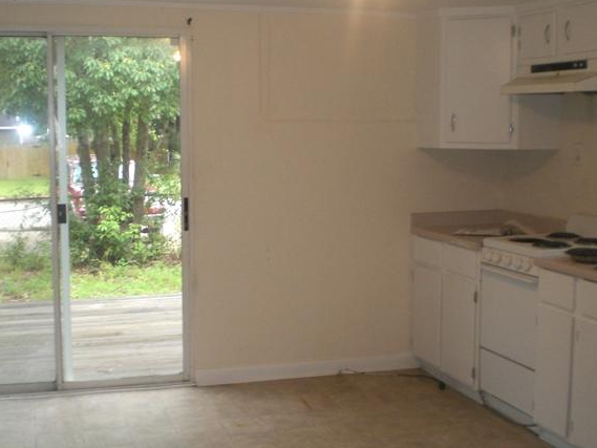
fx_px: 811
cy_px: 250
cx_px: 299
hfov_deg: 40.4
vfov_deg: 30.9
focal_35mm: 47
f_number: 3.1
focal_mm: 6.3
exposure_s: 1/100
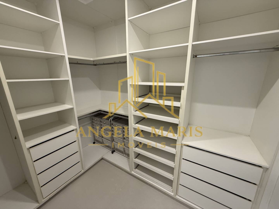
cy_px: 104
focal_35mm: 14
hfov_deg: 102.1
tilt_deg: -12.9
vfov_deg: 85.7
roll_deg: +0.8
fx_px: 113
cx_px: 140
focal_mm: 2.22
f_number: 2.2
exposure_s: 1/60
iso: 250
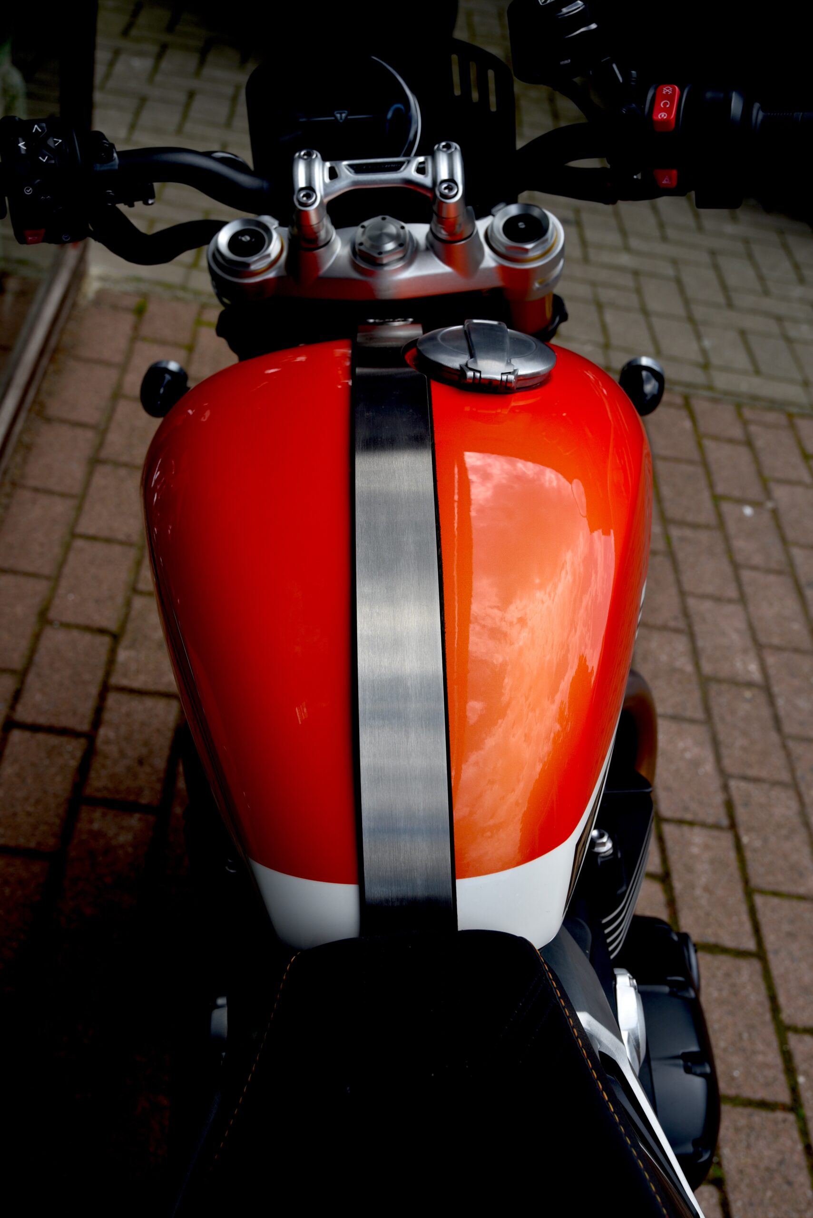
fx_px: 1624
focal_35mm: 48
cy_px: 609
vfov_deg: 41.1
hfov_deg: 28.1
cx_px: 406
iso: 100
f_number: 7.1
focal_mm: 48
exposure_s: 1/200
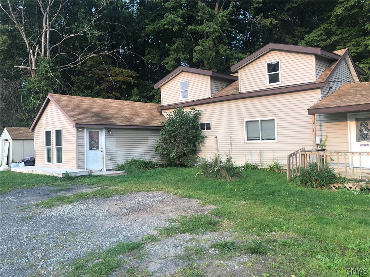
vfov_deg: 49.7
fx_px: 299
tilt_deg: +2.3
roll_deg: +1.7
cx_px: 185
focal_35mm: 28
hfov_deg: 63.4
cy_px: 138
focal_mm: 3.99
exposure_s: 1/330
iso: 20
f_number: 1.8
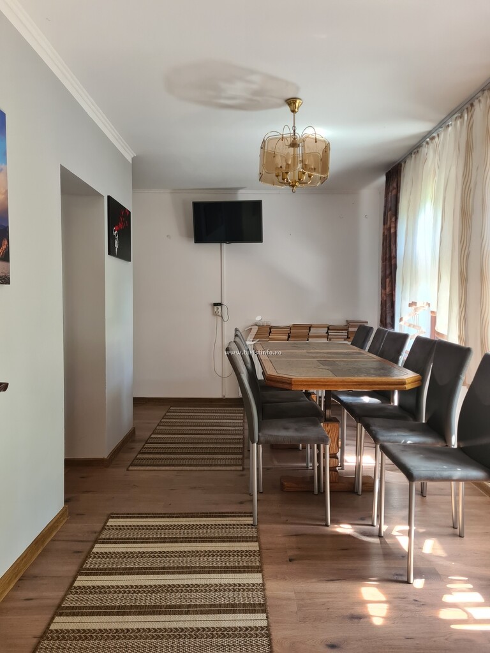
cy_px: 326
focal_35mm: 26
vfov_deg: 67.3
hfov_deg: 53.1
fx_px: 491
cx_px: 245
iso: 200
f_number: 1.8
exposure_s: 1/50
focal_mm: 5.4
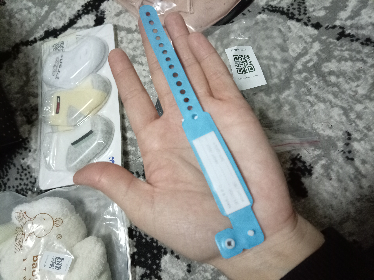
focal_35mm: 25
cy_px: 140
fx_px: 270
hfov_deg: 69.4
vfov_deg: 54.8
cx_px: 187
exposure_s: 1/25
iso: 850
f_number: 1.8
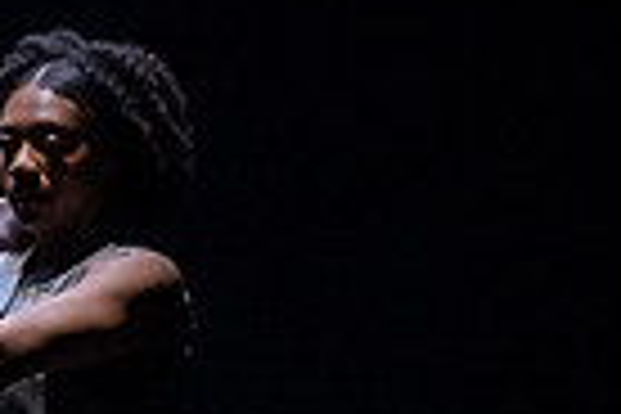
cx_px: -644
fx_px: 5451
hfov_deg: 6.3
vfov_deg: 4.3
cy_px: 628
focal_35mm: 316
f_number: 4
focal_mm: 75
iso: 6400
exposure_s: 1/400
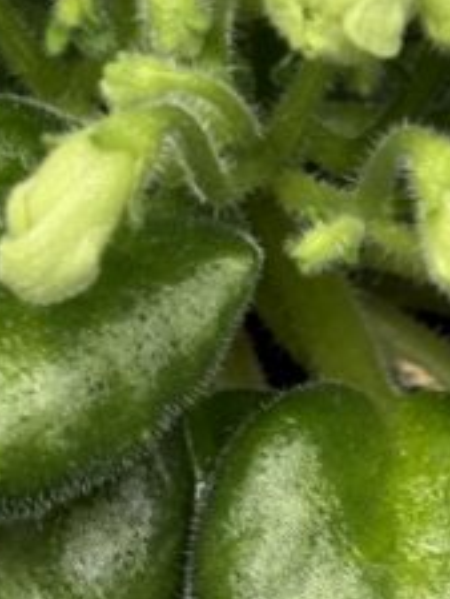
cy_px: 540
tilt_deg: -33.6
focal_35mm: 237
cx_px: 343
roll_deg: +1.8
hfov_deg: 6.3
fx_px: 4104
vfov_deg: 8.3
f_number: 1.6
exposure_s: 1/60
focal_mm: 5.96
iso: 64
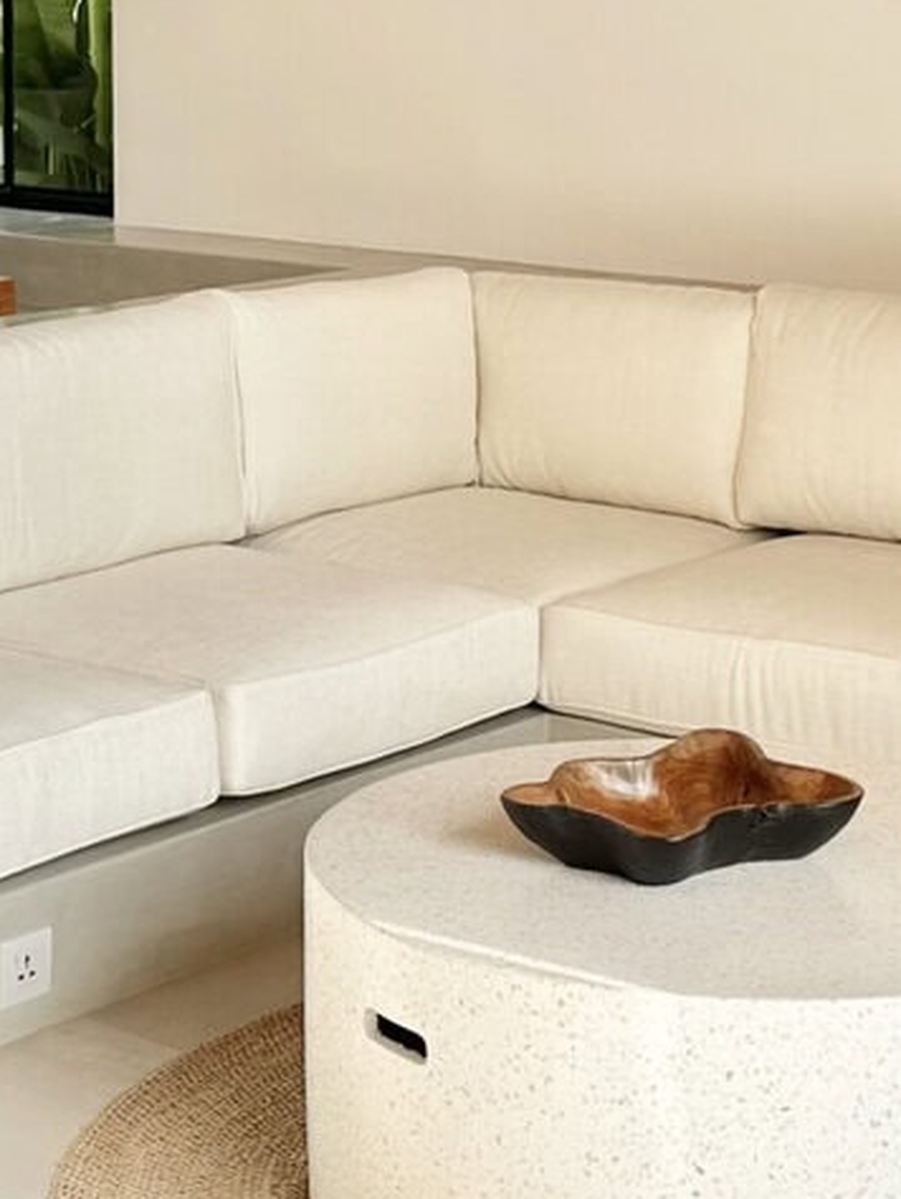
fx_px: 2809
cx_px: 321
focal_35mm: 81
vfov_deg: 23.9
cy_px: 316
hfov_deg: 18.2
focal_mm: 6.9
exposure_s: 1/1664
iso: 80
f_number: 1.8
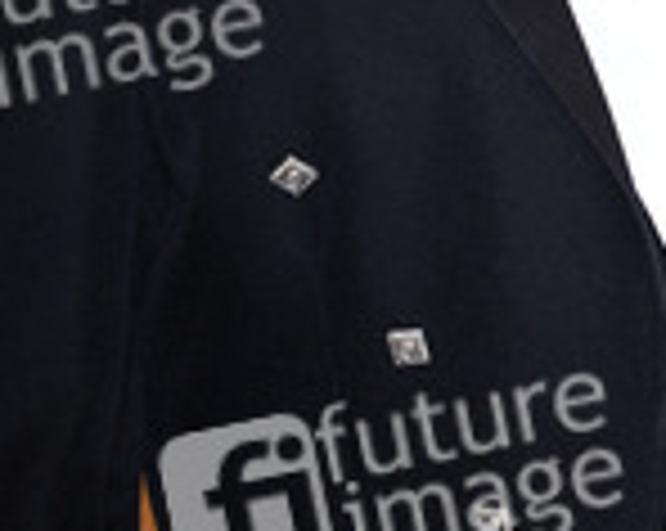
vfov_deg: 3.3
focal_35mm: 471
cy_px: -194
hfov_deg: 4.1
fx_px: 9272
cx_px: 524
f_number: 7.1
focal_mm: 185
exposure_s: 1/250
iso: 800
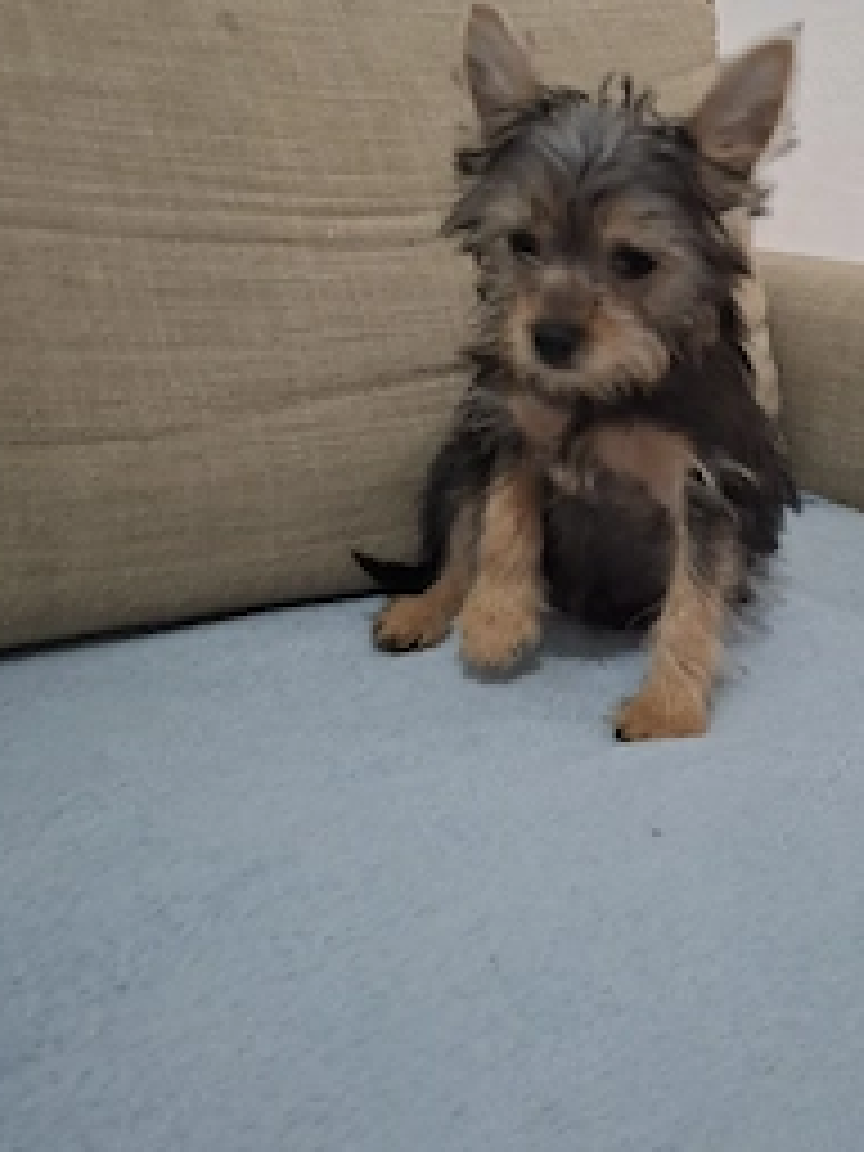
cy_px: 432
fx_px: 1198
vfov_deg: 50.8
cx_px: 644
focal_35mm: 36
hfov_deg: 38.7
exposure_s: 1/25
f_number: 1.8
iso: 320
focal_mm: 5.54
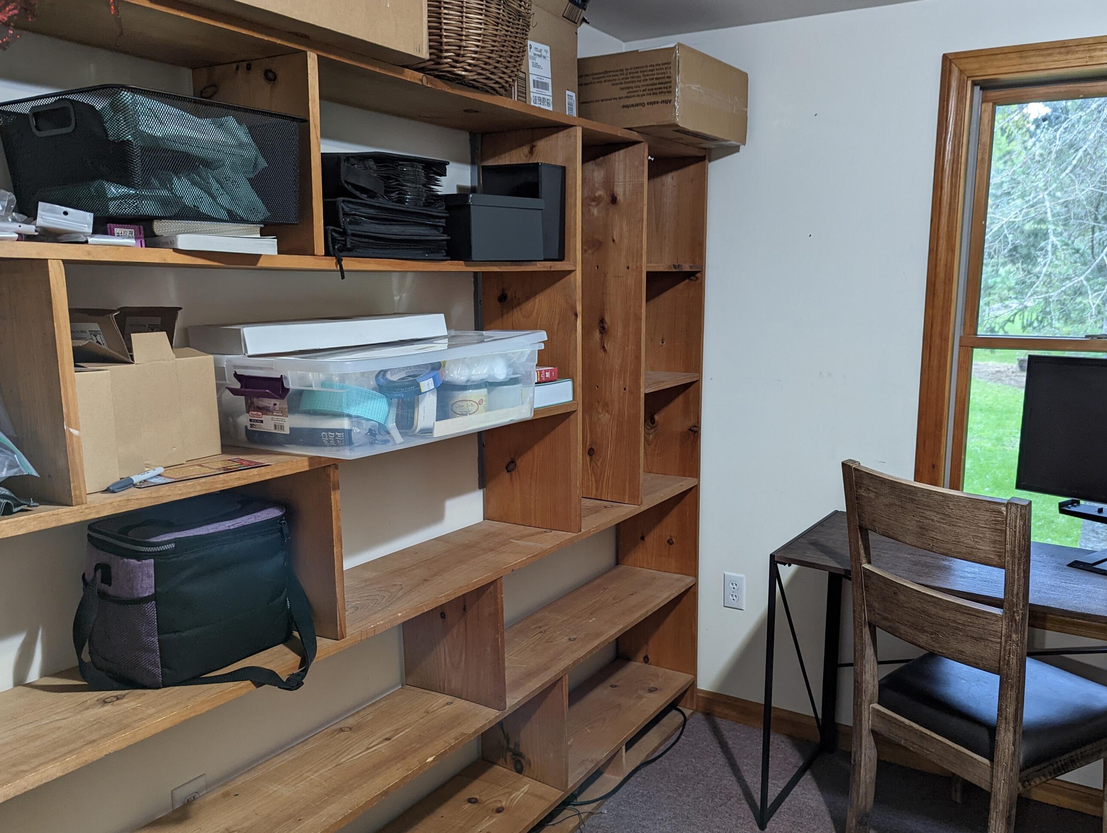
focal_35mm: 28
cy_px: 449
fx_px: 897
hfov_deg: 63.2
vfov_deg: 49.8
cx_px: 617
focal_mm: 6.81
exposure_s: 1/24
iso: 79
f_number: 1.85
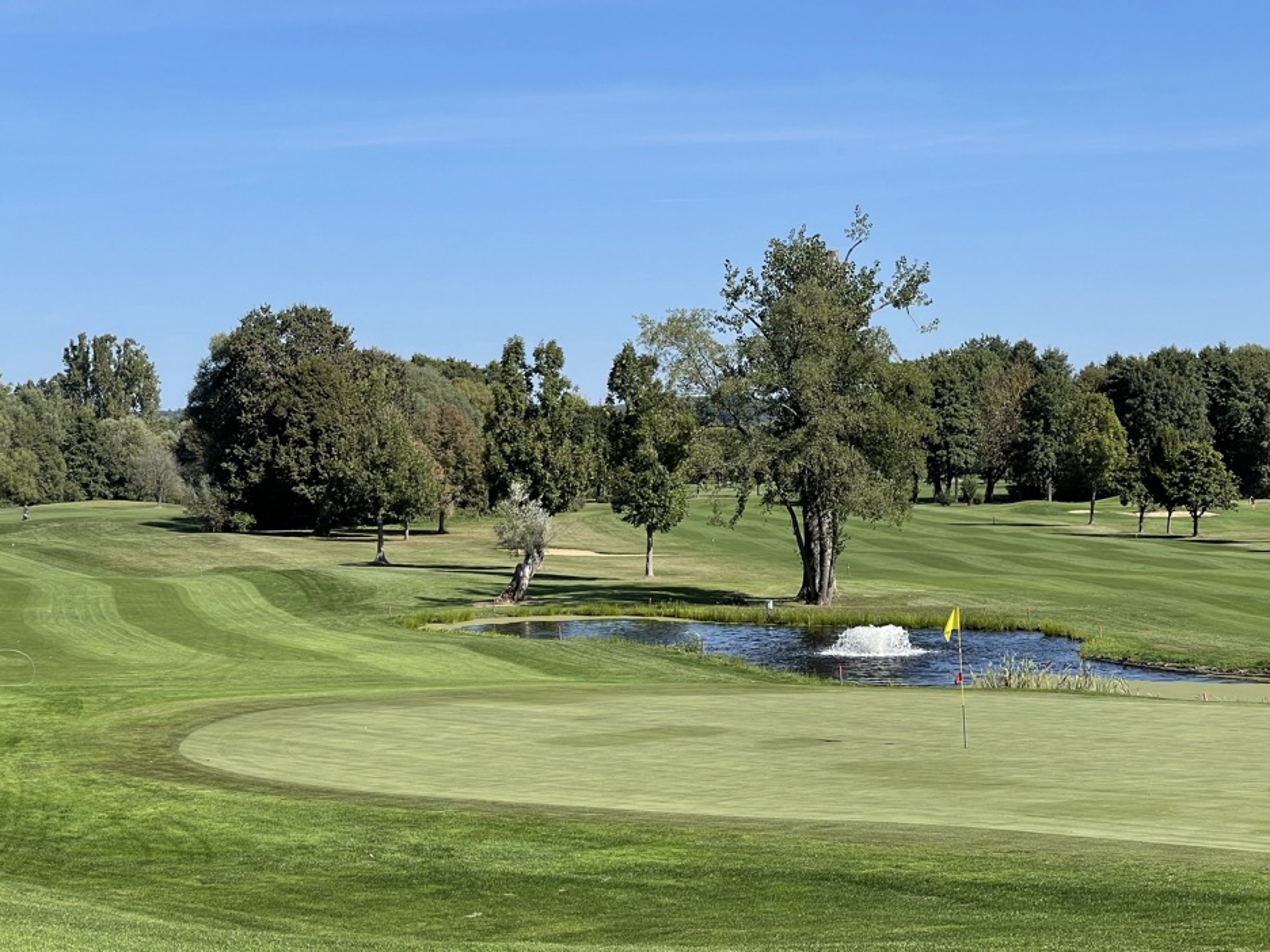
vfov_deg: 21.0
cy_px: 510
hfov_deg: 27.8
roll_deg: +0.7
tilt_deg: -1.0
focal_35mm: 70
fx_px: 2568
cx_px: 611
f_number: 2.2
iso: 20
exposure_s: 1/1357
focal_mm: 7.5
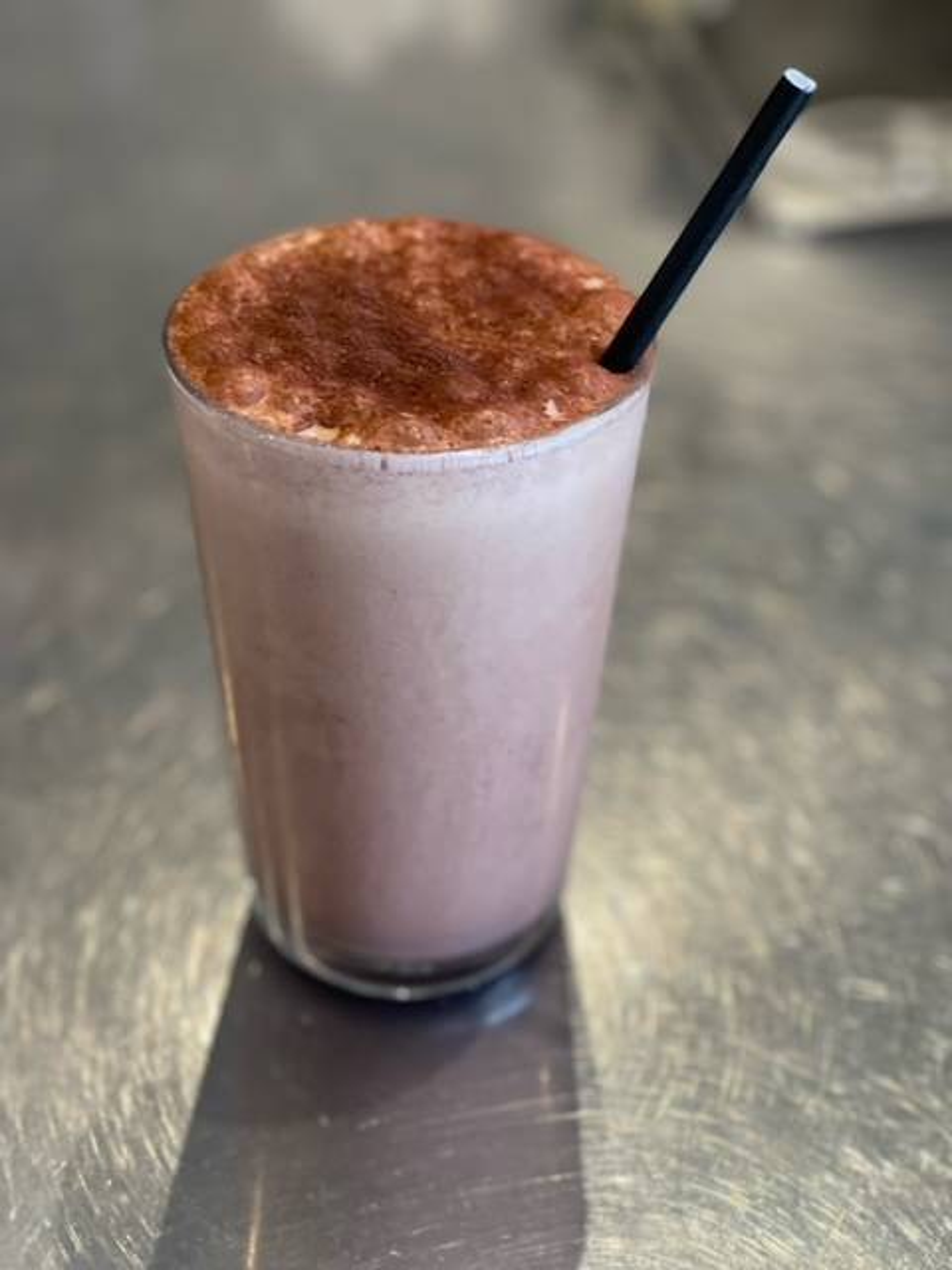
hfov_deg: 22.9
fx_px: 2347
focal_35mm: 64
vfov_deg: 30.3
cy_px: 635
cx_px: 476
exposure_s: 1/33
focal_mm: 7.5
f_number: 2.2
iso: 125
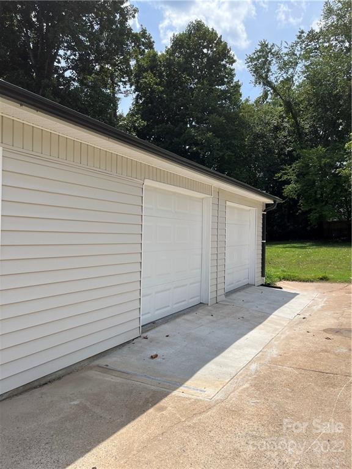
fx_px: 353
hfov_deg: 53.1
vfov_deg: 67.3
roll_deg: -0.8
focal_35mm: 26
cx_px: 176
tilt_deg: +0.8
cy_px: 234
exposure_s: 1/3413
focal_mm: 5.1
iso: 50
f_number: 1.6
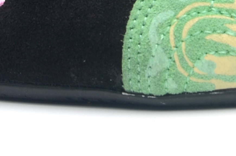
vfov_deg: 3.3
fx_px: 2656
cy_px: -249
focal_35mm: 406
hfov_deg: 5.1
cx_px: 312
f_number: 8
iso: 100
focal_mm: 48
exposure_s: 1/125
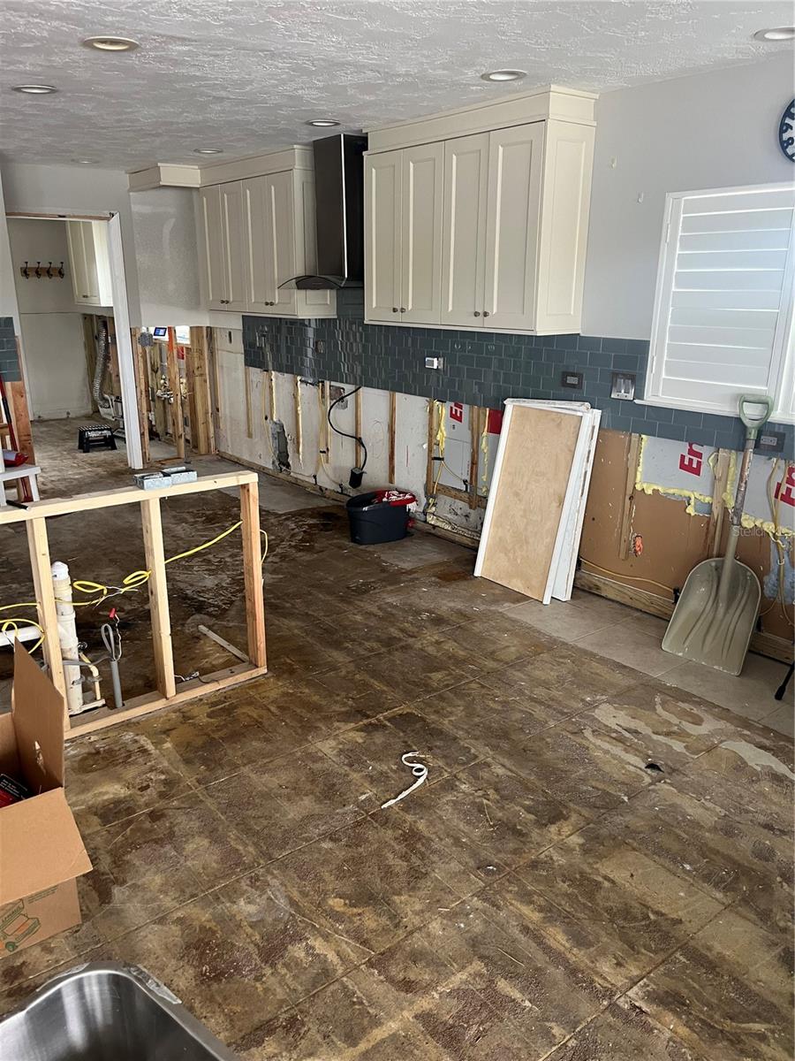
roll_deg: +0.8
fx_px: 796
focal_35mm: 26
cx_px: 398
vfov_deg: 67.3
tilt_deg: -16.7
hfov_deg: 53.1
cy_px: 530
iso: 200
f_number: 1.6
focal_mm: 5.1
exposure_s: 1/60
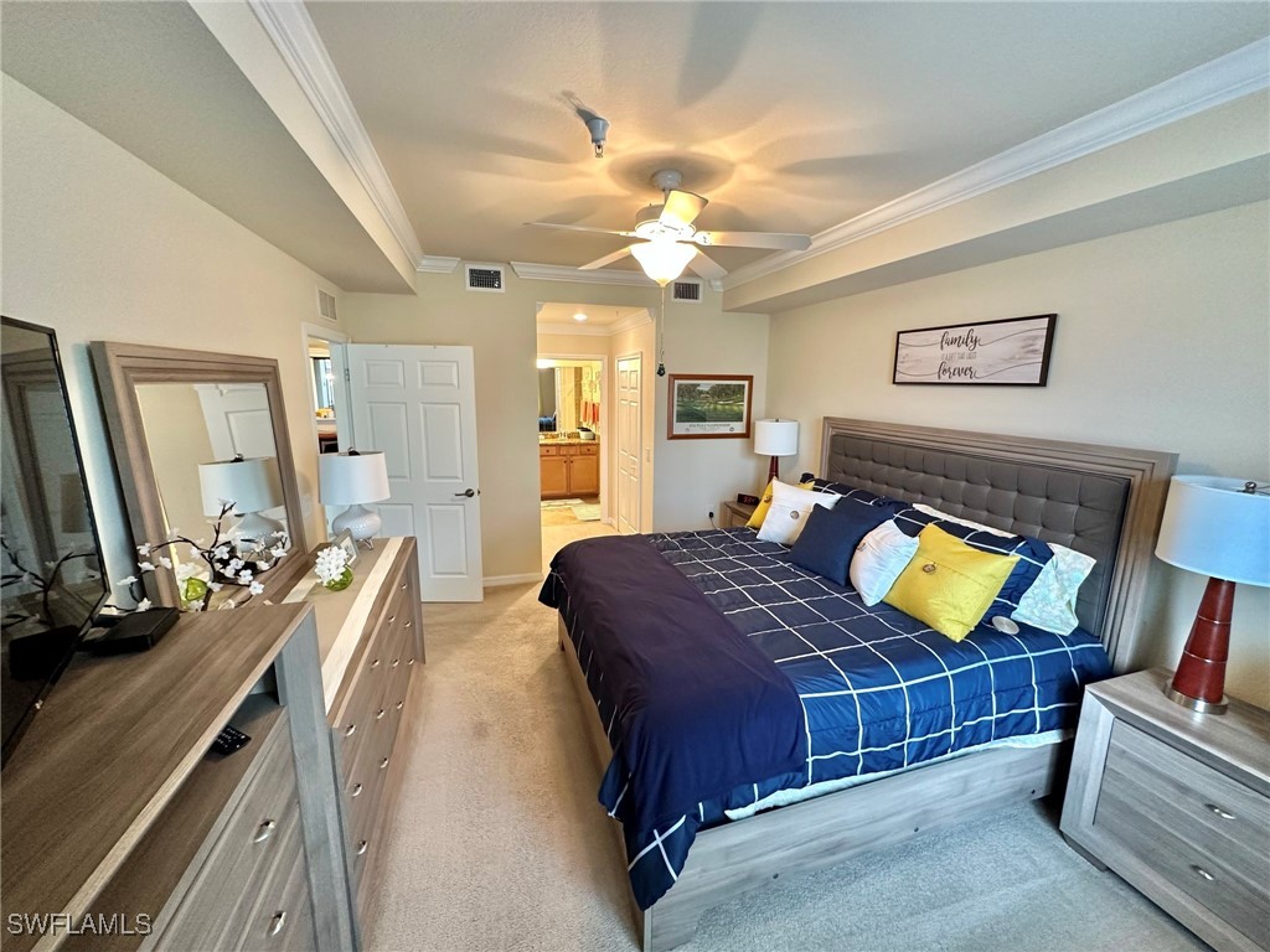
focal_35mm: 14
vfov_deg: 85.7
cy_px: 476
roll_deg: -1.1
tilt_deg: -11.0
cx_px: 635
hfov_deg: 102.1
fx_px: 514
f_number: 2.2
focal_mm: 2.22
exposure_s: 1/60
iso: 320
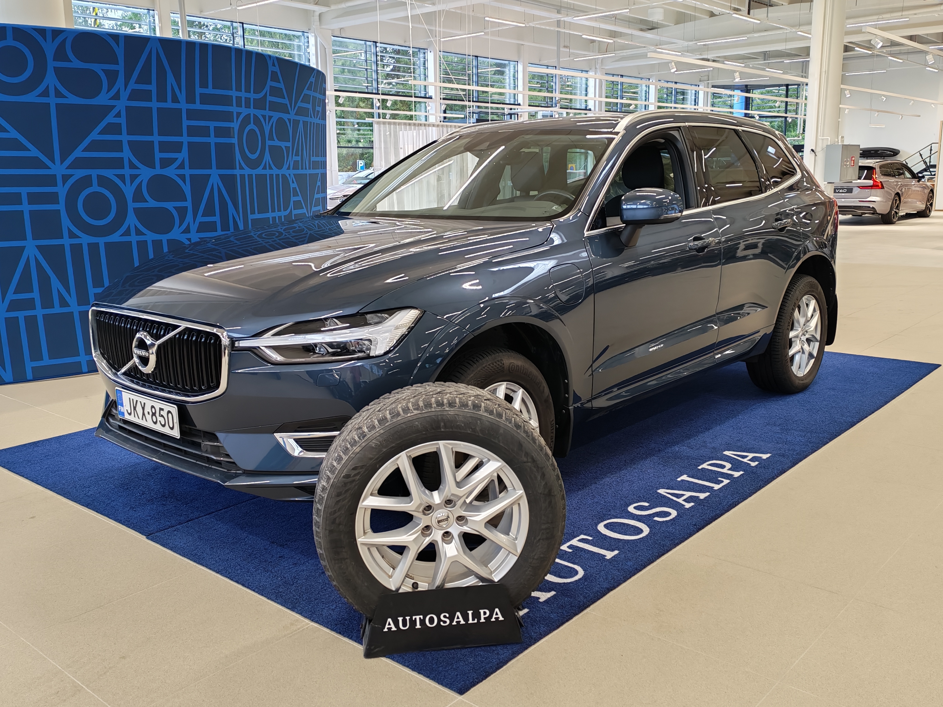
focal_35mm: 33
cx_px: 472
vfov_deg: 42.9
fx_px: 899
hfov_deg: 55.4
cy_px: 354
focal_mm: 6.12
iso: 320
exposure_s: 1/100
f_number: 1.9
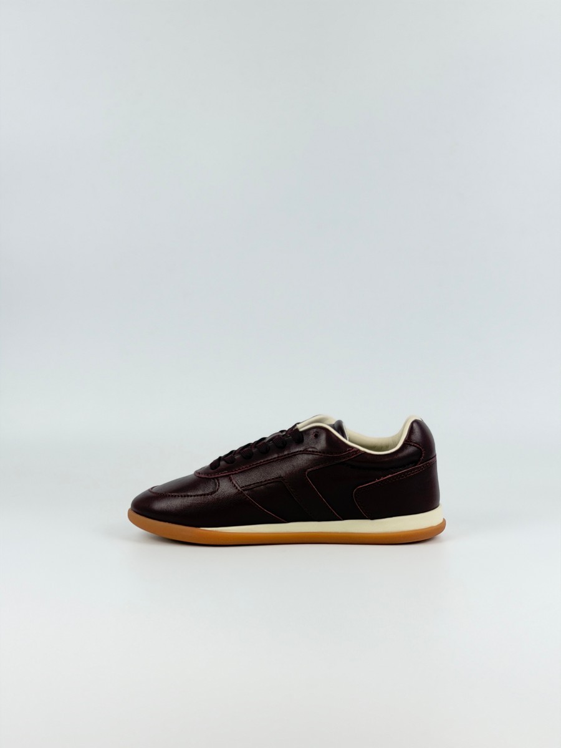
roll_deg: +0.5
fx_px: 1037
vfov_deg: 39.7
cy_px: 374
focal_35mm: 48
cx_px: 280
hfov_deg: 30.3
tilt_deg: -4.7
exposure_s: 1/138
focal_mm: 6.76
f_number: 1.78
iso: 50
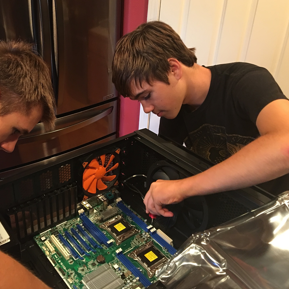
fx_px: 340
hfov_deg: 45.3
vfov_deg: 46.0
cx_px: 94
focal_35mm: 36
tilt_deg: -28.5
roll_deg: +0.7
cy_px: 138
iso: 100
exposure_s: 1/10
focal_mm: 4.15
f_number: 2.2
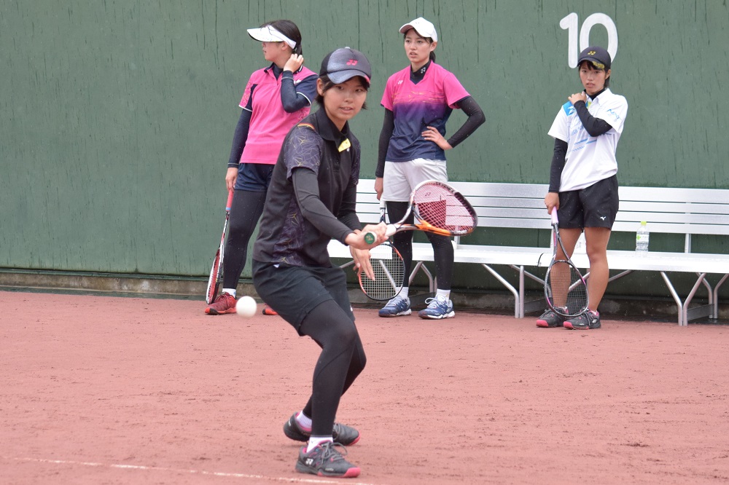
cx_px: 364
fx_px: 2793
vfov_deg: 9.9
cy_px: 242
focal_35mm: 138
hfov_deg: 14.9
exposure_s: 1/1250
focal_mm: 92
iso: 1600
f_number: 4.5
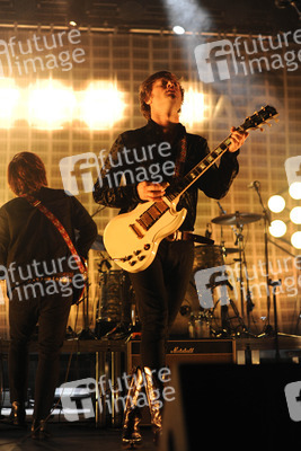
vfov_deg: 39.6
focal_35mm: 50
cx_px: 150
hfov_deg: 27.0
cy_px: 226
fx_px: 626
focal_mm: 50
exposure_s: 1/250
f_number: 2.2
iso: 1600
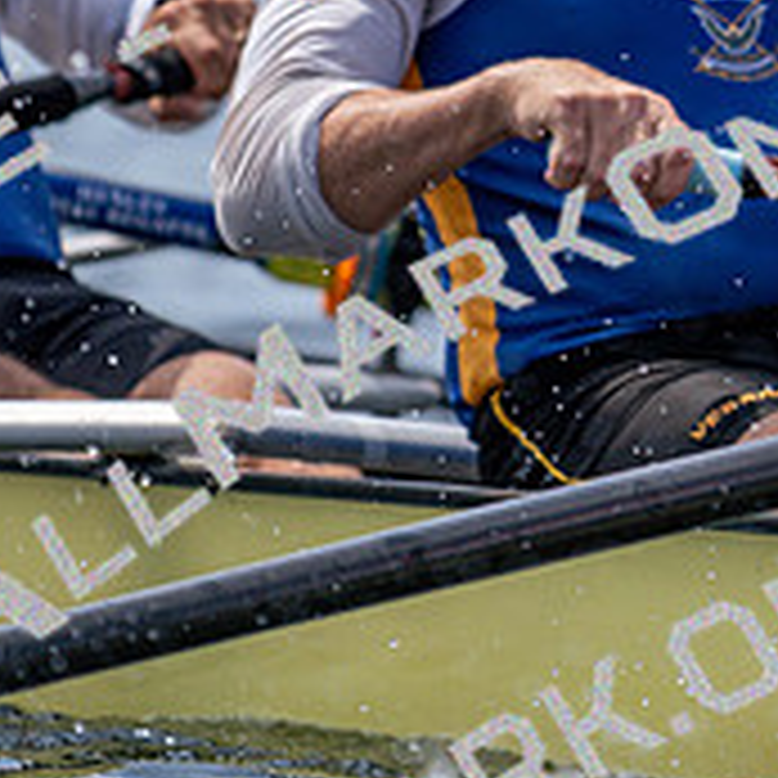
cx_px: 800
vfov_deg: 1.9
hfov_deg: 1.9
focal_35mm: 899
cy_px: 20
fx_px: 22860
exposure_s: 1/2000
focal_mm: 315
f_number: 6.3
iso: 320
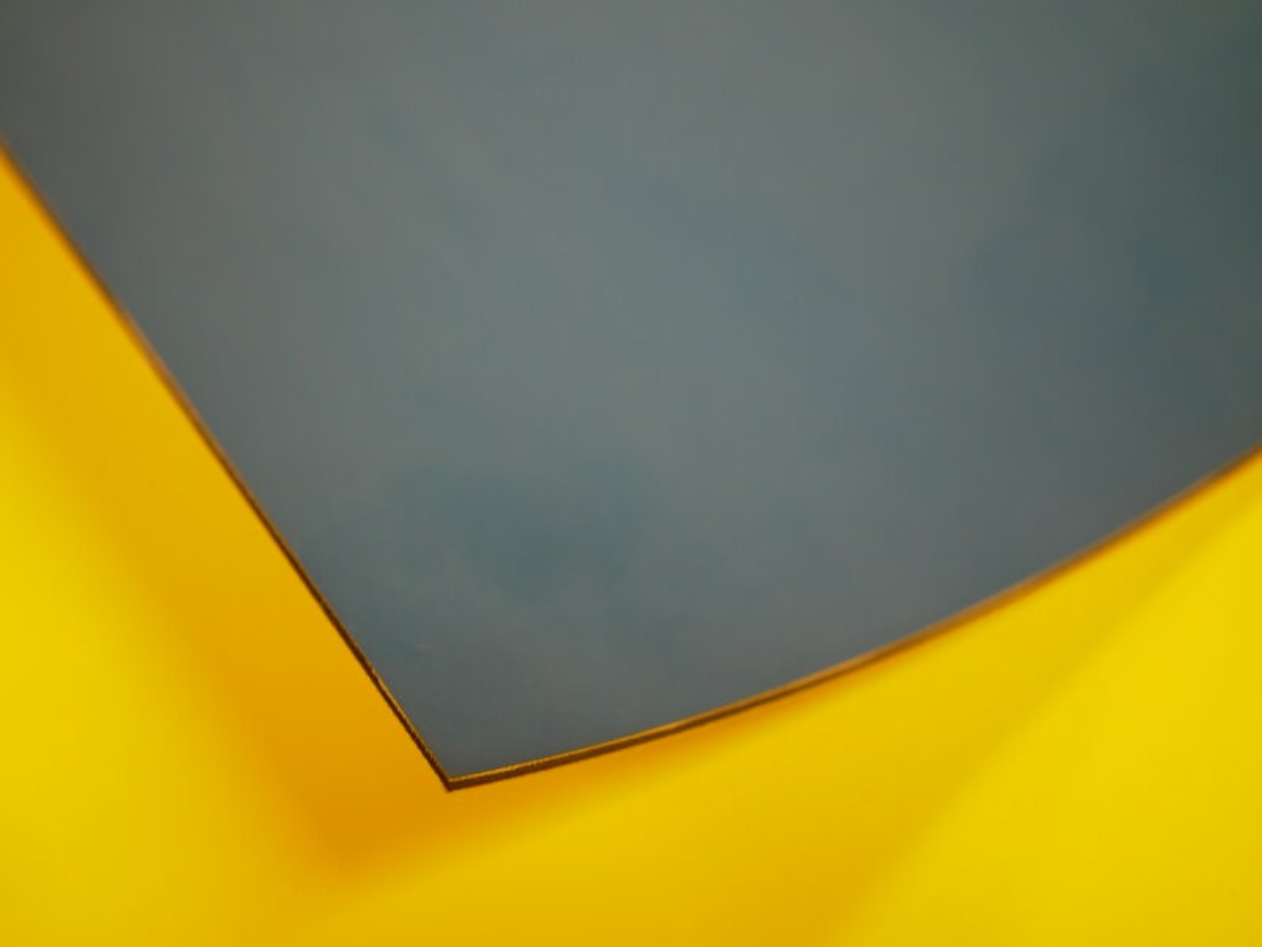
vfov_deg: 24.4
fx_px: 2187
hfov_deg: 32.2
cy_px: 474
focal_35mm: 60
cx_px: 631
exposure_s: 1/60
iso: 800
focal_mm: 30
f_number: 2.8
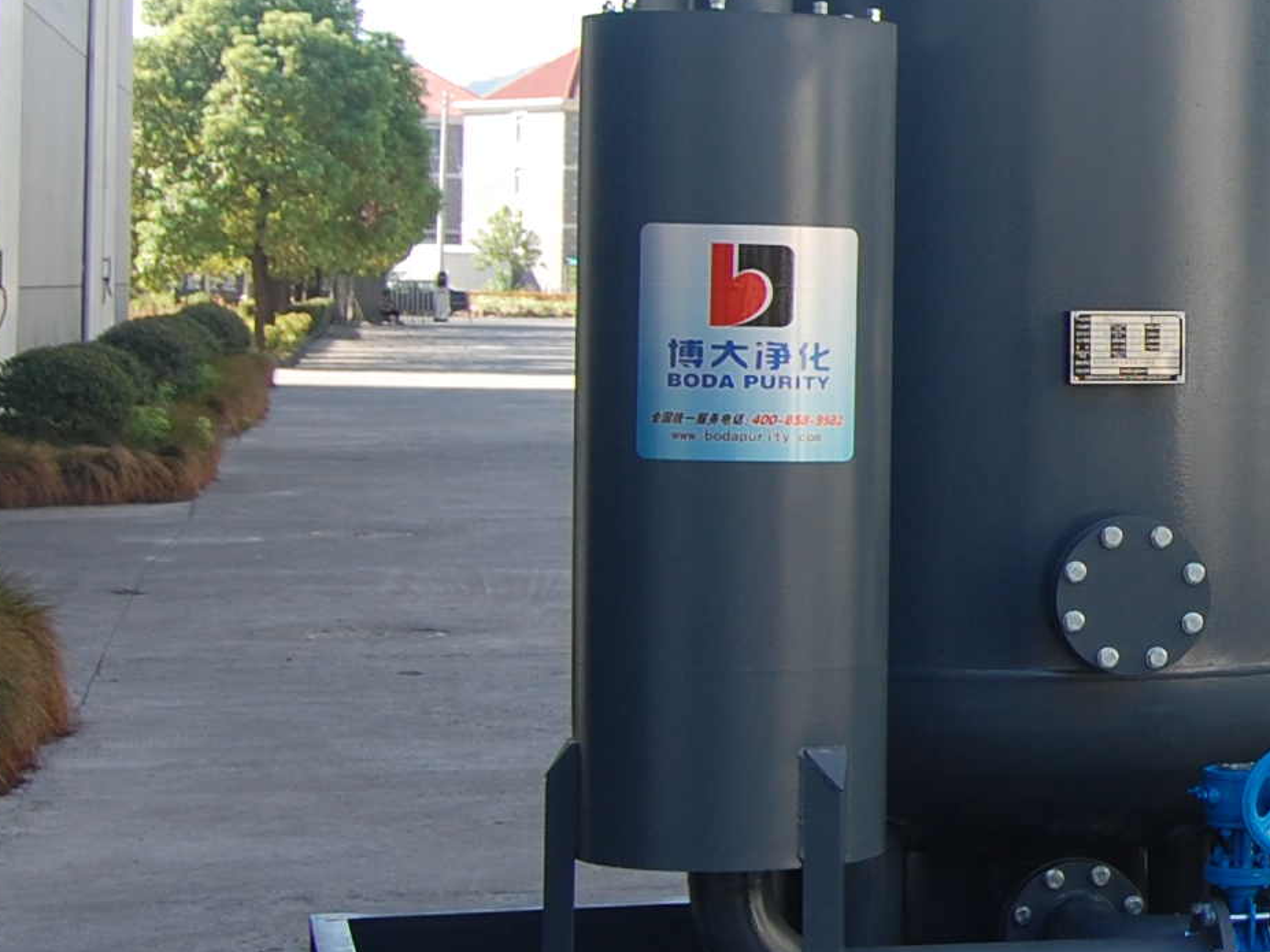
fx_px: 3946
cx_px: 1777
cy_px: 321
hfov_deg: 16.9
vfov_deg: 13.7
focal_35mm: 108
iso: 200
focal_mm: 23
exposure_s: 1/160
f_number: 6.3
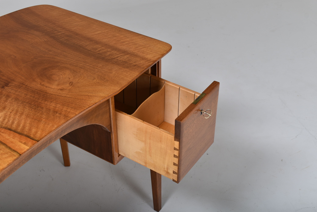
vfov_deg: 25.1
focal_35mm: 54
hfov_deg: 36.8
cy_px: 106
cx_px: 158
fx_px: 476
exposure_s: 1/200
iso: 100
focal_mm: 36
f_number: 10
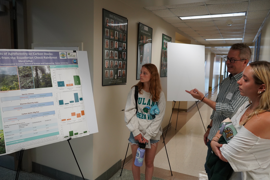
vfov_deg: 46.4
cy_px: 90
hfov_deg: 65.5
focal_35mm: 28
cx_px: 135
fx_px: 210
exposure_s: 1/160
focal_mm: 28
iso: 2000
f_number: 3.5
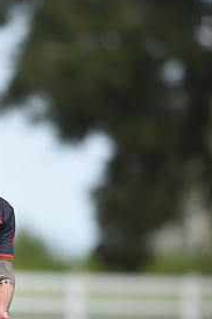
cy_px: 231
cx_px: -2
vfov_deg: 2.4
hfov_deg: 1.6
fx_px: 7500
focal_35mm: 847
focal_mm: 400
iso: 100
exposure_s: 1/1250
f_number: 2.8
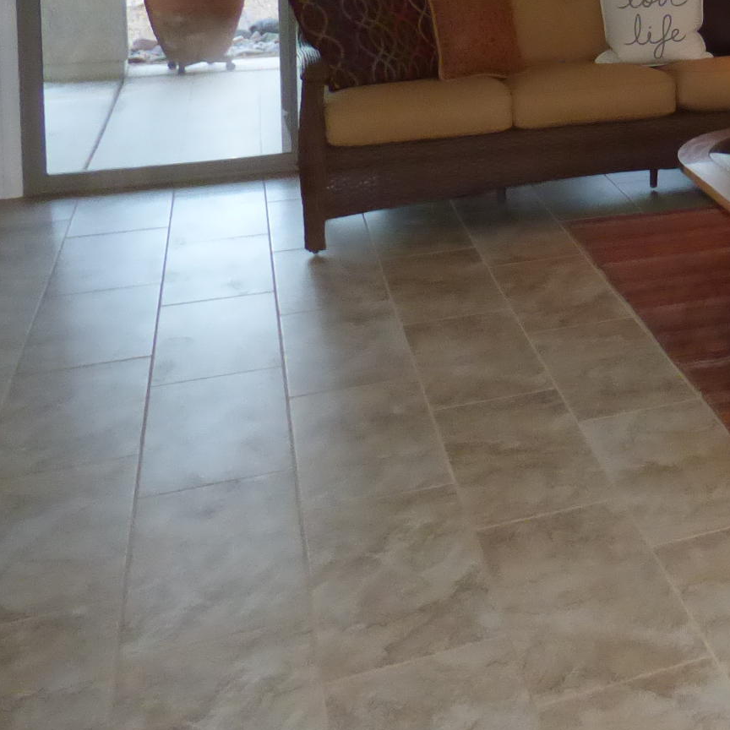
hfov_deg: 26.7
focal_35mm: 55
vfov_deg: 28.4
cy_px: -63
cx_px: 930
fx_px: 1312
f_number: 2.8
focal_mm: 3.61
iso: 500
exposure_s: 1/60
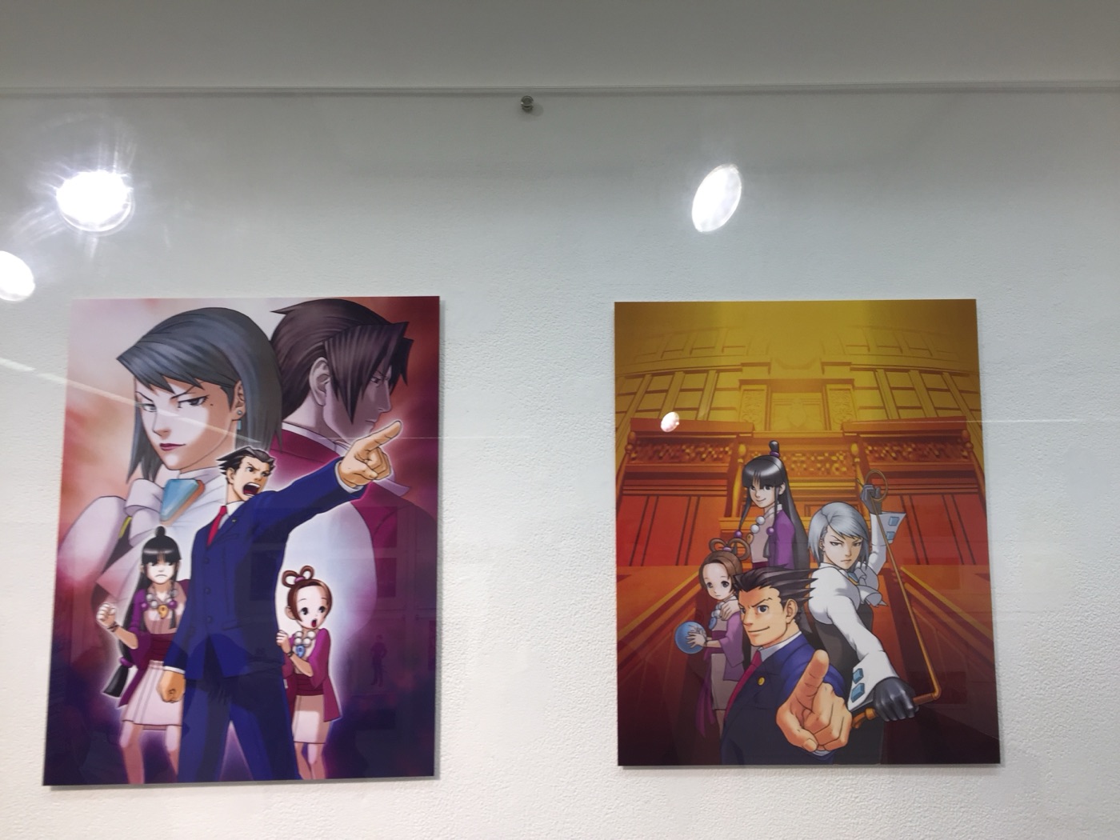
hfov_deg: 61.7
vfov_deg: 48.2
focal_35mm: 29
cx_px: 560
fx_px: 938
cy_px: 420
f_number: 2.2
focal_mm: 4.15
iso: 32
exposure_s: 1/120
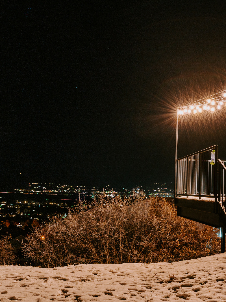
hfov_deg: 33.8
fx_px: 357
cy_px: 153
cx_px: 189
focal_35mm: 41
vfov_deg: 45.8
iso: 160
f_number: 10
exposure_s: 10
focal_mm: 28
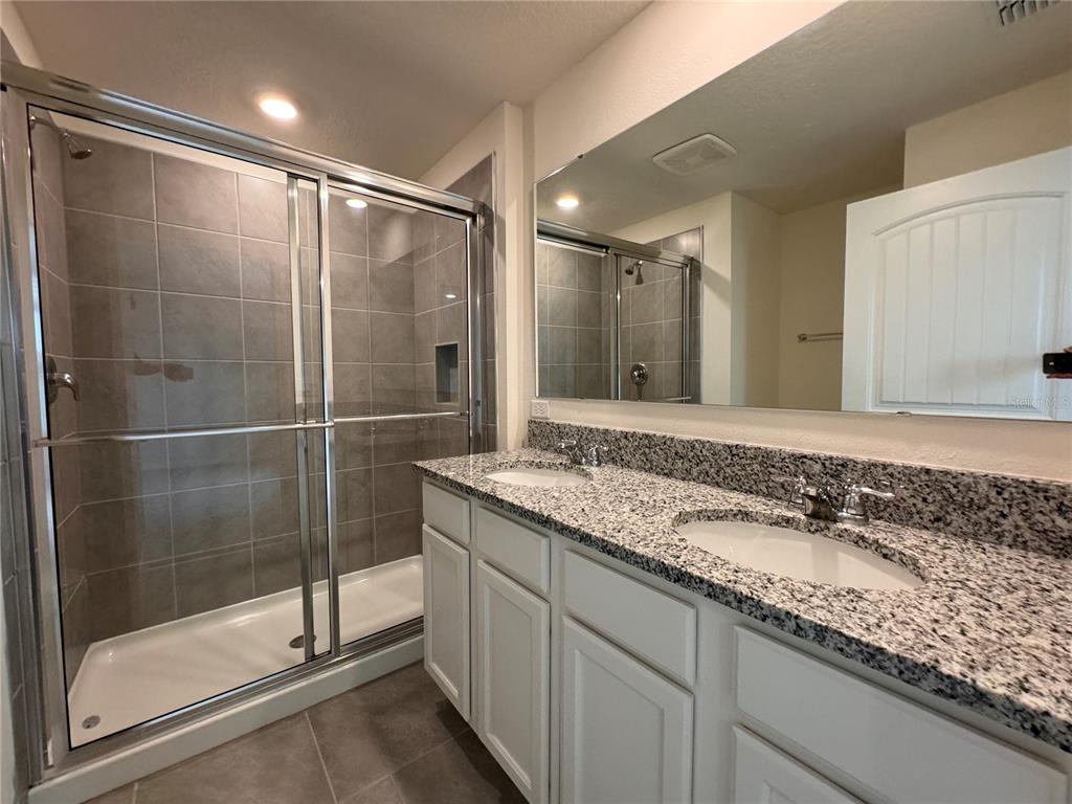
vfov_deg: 85.7
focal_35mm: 14
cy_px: 402
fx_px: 434
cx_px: 536
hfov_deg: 102.1
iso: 320
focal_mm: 2.22
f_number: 2.2
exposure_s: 1/120
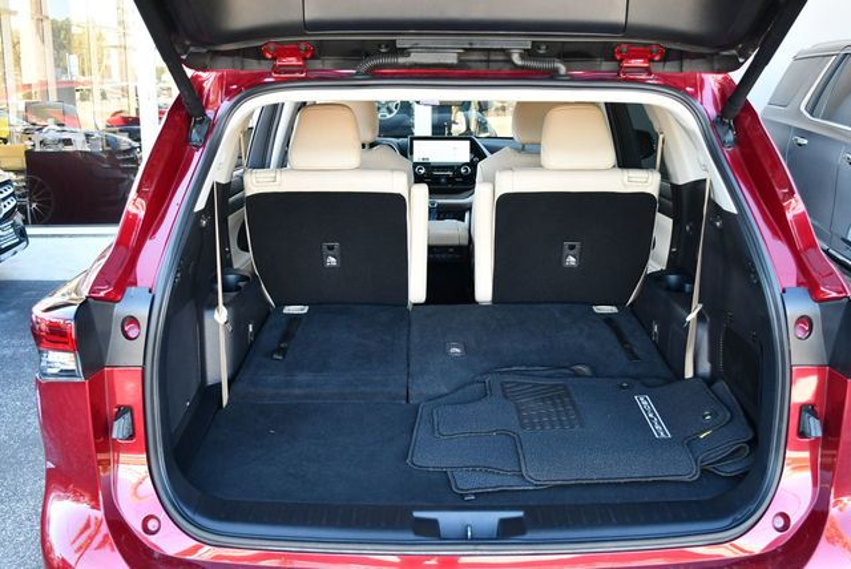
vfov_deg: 36.9
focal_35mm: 36
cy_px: 284
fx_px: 852
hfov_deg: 53.1
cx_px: 426
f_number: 3.5
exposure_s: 1/250
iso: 800
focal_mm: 18
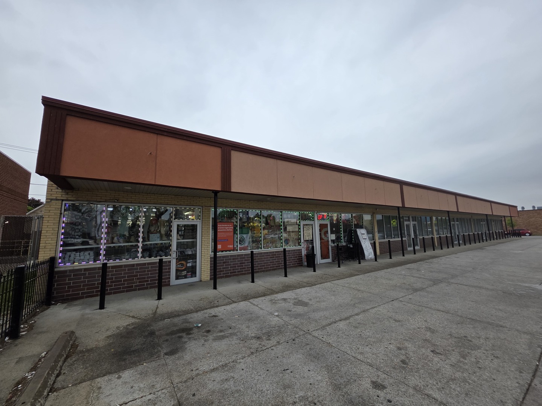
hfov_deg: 106.2
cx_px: 271
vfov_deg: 89.9
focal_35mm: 13
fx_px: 204
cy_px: 203
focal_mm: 2.2
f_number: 1.9
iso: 40
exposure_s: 1/545
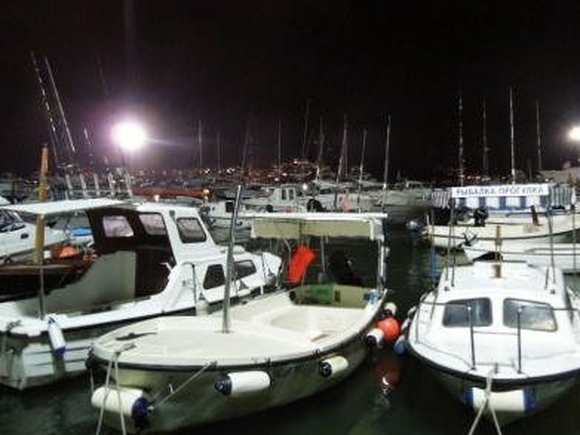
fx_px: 536
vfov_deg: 44.1
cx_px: 300
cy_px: 197
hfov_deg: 56.8
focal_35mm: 32
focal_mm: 4.5
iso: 800
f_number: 3.3
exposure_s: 1/5
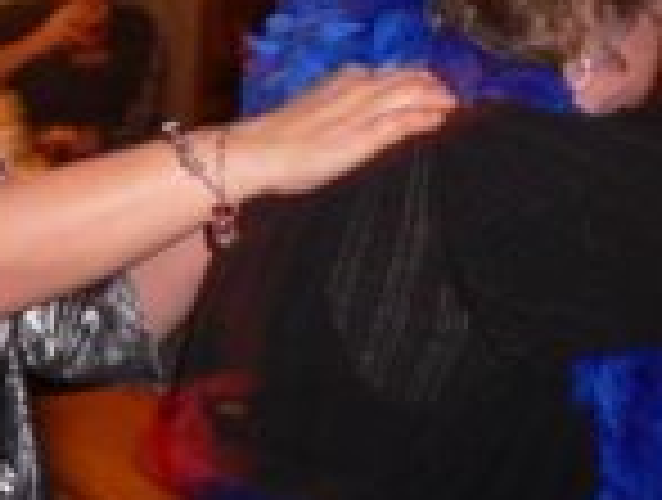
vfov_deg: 14.9
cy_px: -149
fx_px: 1821
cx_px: -131
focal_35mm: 95
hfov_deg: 19.4
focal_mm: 5.8
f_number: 2.8
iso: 100
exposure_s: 1/8
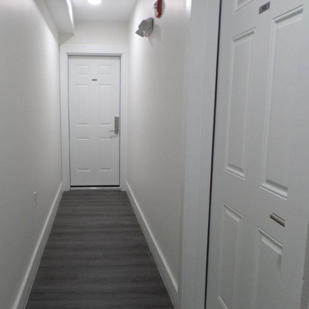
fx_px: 303
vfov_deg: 54.0
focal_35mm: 30
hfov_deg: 53.3
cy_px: 154
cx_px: 113
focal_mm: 4.5
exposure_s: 1/30
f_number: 2.5
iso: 160
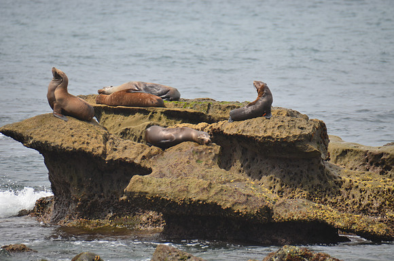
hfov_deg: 4.6
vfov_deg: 3.0
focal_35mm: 450
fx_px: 4914
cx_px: 197
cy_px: 130
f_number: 6.3
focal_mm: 300
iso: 200
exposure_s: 1/640
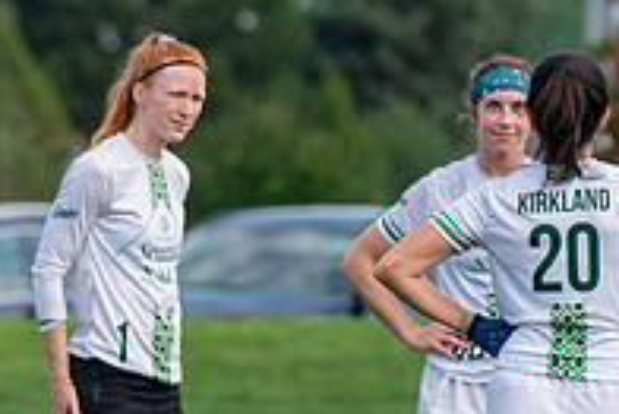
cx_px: 506
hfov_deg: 2.8
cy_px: 339
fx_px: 12630
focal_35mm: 734
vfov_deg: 1.9
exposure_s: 1/4000
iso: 800
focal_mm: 200
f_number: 4
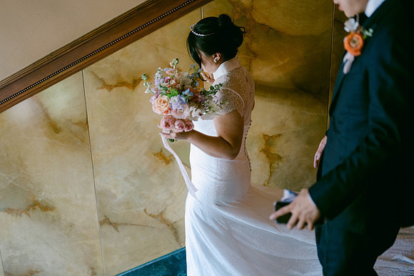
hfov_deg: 39.6
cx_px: 207
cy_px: 138
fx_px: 575
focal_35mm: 50
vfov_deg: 27.0
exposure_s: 1/125
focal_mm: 50
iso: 900
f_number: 1.8
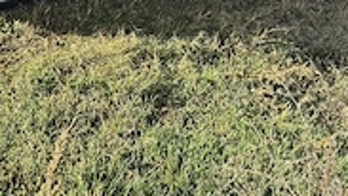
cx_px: 108
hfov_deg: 33.4
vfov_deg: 16.1
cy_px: -166
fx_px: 572
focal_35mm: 62
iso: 100
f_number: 1.8
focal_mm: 4.75
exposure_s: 1/476
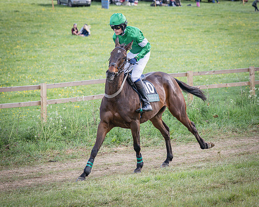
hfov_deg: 11.7
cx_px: 129
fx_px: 1267
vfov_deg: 9.3
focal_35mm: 165
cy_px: 86
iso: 400
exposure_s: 1/1000
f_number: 4
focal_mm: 102
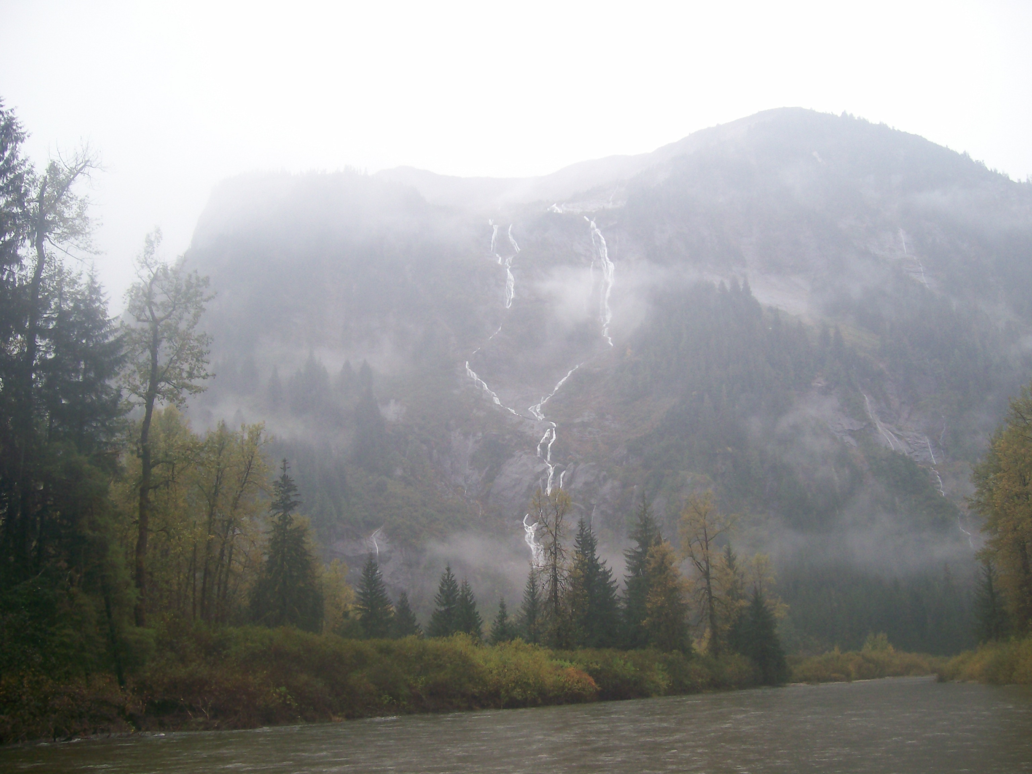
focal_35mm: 35
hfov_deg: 52.6
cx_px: 516
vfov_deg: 40.7
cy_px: 387
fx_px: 1043
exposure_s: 1/151
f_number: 2.8
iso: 80
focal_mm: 5.8
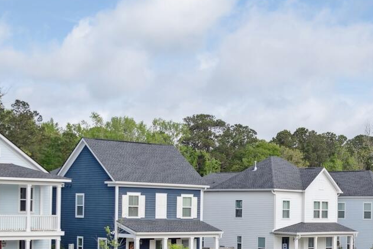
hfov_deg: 27.3
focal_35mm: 73
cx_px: 287
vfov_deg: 18.5
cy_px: 197
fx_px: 756
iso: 125
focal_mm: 24
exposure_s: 1/1700
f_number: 5.6
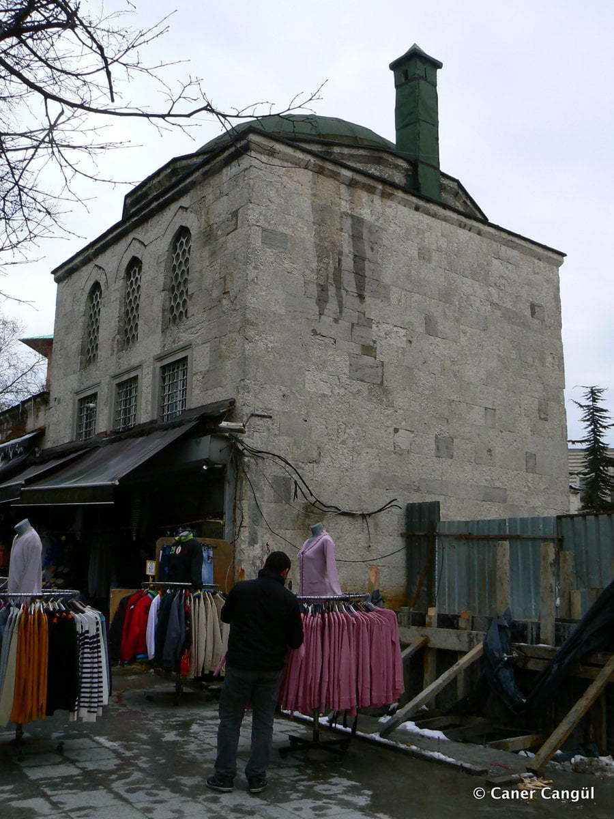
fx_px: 851
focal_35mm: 36
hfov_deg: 39.7
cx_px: 307
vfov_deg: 51.4
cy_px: 410
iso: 100
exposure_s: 1/160
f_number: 7.1
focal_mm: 6
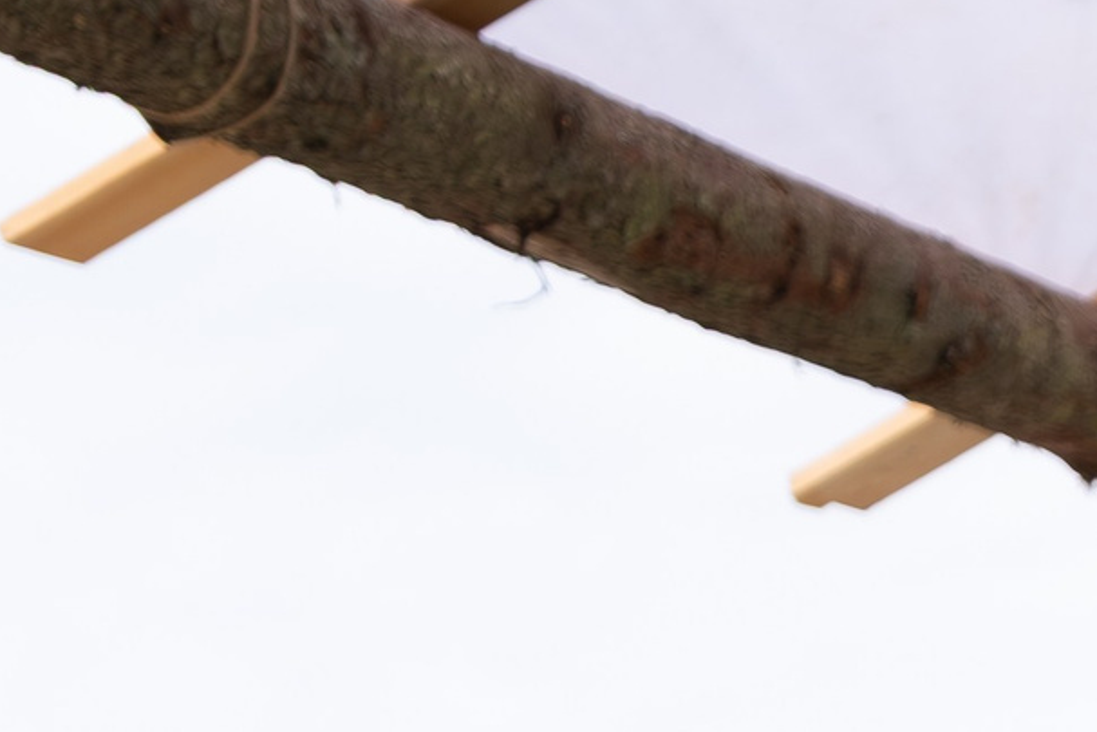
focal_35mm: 350
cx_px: 1934
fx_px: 10667
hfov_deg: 5.8
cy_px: 1373
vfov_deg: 3.9
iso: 160
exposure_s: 1/1000
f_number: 2.8
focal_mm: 55
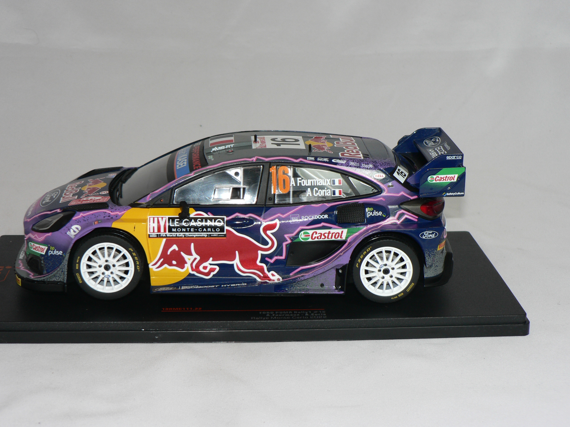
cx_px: 285
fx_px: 1070
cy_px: 214
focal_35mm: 65
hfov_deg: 29.8
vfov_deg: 22.6
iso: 80
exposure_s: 1/60
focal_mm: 10.9
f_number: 3.2
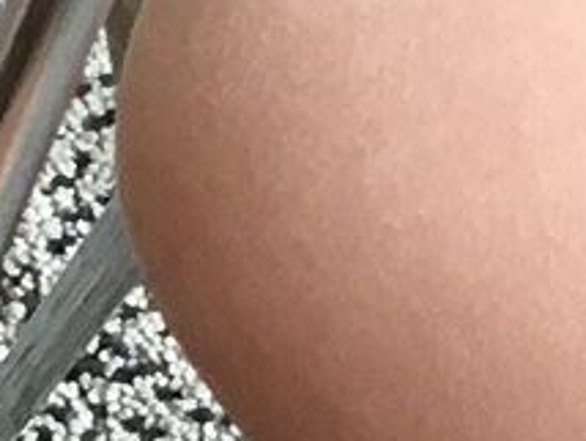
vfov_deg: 5.4
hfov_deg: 7.1
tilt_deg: -60.9
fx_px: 4627
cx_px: -249
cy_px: 455
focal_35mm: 273
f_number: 2.2
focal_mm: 4.15
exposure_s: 1/33
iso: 100
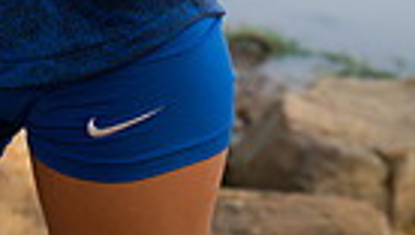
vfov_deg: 7.2
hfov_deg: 13.6
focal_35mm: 157
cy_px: -389
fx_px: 1730
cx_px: 54
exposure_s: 1/400
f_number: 4.5
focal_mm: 46
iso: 250
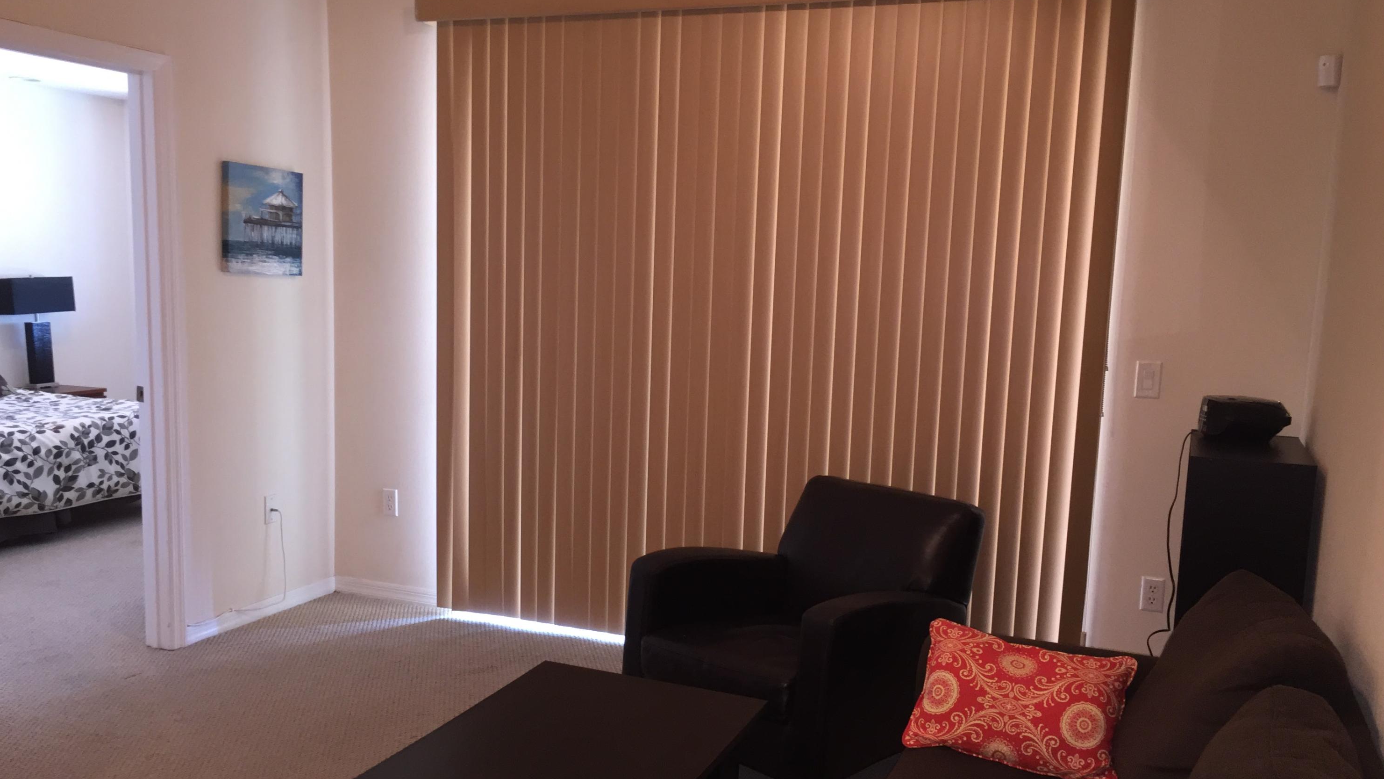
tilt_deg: -8.0
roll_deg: -2.8
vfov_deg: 36.6
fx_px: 1174
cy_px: 439
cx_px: 685
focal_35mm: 32
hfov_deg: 61.0
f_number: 2.2
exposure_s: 1/16
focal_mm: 4.15
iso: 100
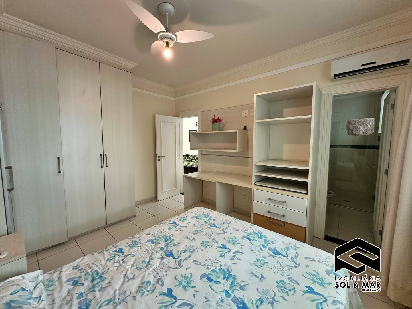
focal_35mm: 14
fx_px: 167
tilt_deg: -4.4
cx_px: 206
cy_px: 154
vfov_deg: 85.7
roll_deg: -0.3
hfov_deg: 102.1
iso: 200
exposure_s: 1/60
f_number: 2.2
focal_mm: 2.22
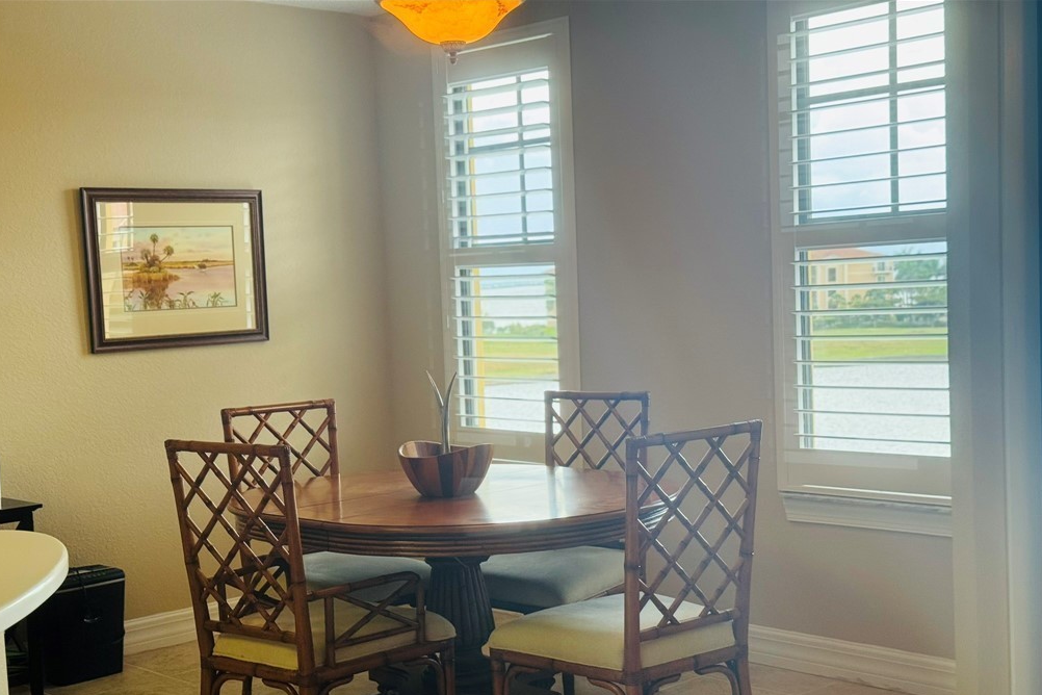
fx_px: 1476
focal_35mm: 51
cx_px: 511
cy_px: 398
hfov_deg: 38.9
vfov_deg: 26.5
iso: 80
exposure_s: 1/120
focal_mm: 6.76
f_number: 1.78
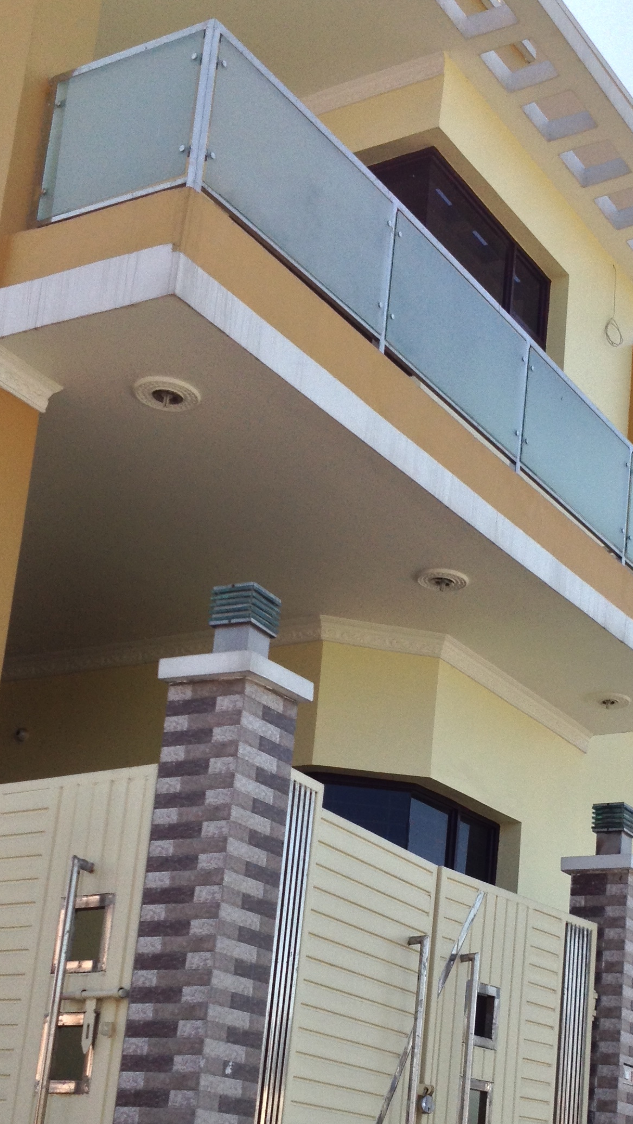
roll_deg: -3.2
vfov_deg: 34.4
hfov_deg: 19.9
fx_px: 1790
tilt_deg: +13.1
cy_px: 782
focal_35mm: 60
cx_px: 451
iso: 50
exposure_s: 1/1493
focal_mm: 4.28
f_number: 2.4
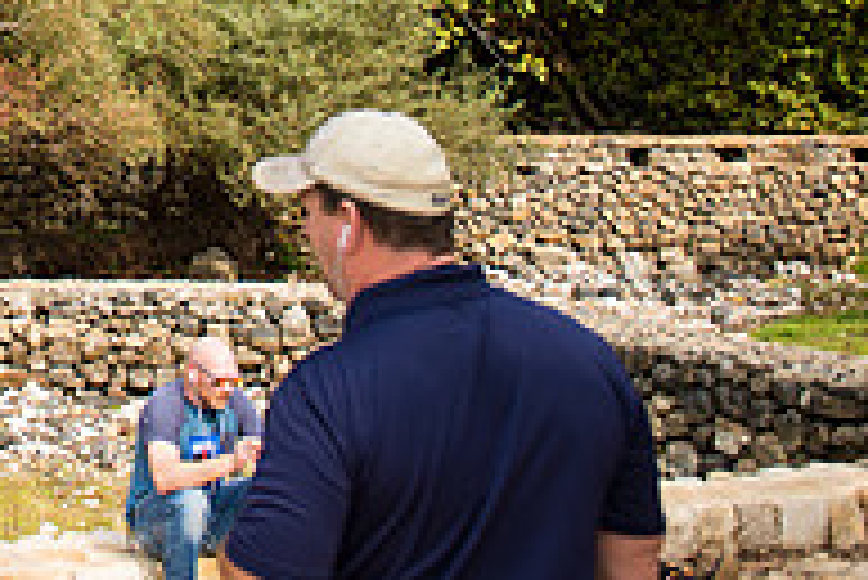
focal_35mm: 72
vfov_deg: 17.6
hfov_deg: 25.1
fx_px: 1737
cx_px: -189
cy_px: -200
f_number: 2.8
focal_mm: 24
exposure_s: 1/1000
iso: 100
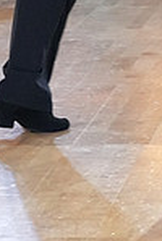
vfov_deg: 7.2
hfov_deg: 4.9
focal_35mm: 280
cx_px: 255
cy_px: -181
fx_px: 1881
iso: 5000
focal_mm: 48
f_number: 7.1
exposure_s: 1/200
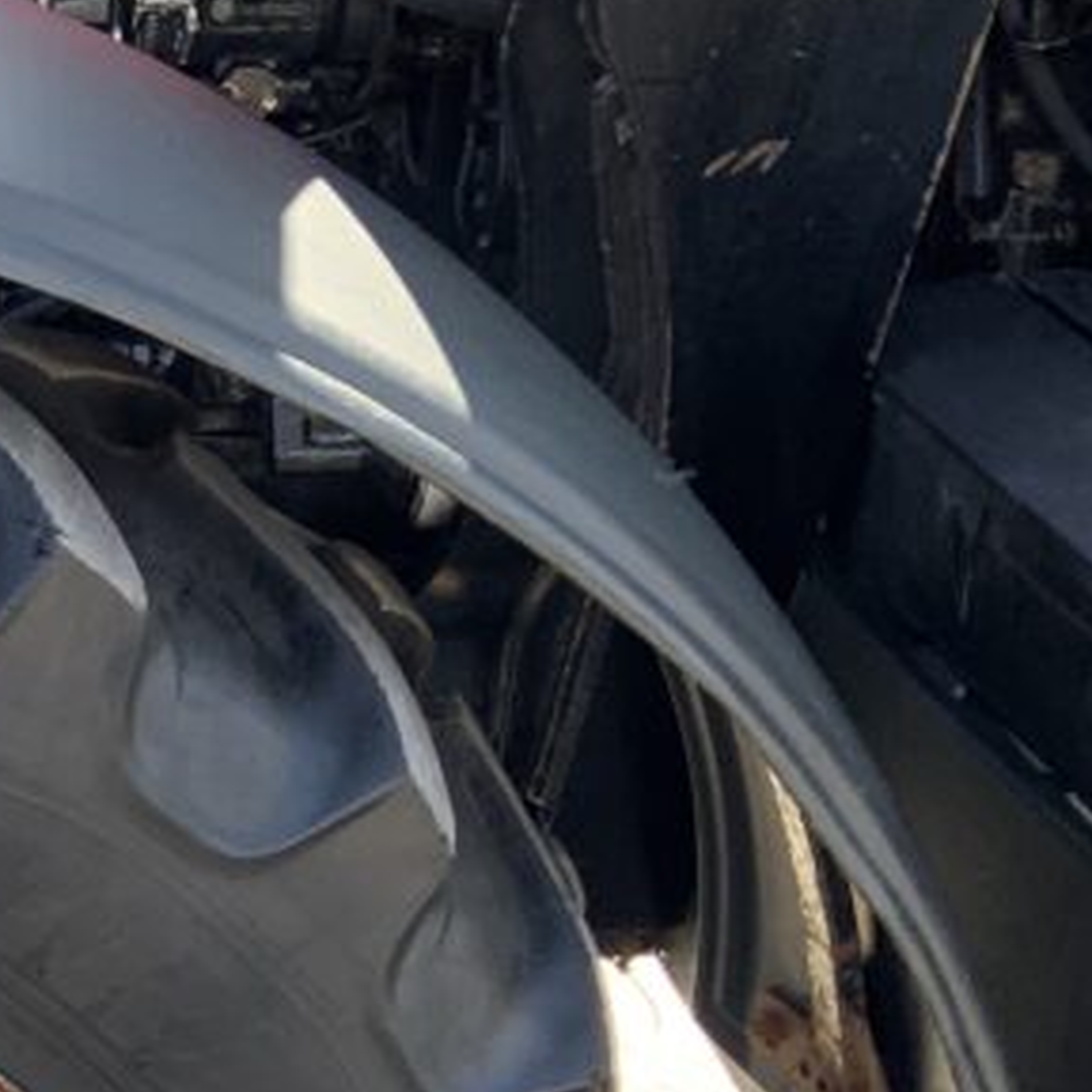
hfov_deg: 17.4
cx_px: -478
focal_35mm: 91
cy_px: 1126
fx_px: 3248
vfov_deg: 18.5
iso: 16
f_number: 1.8
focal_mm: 3
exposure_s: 1/226
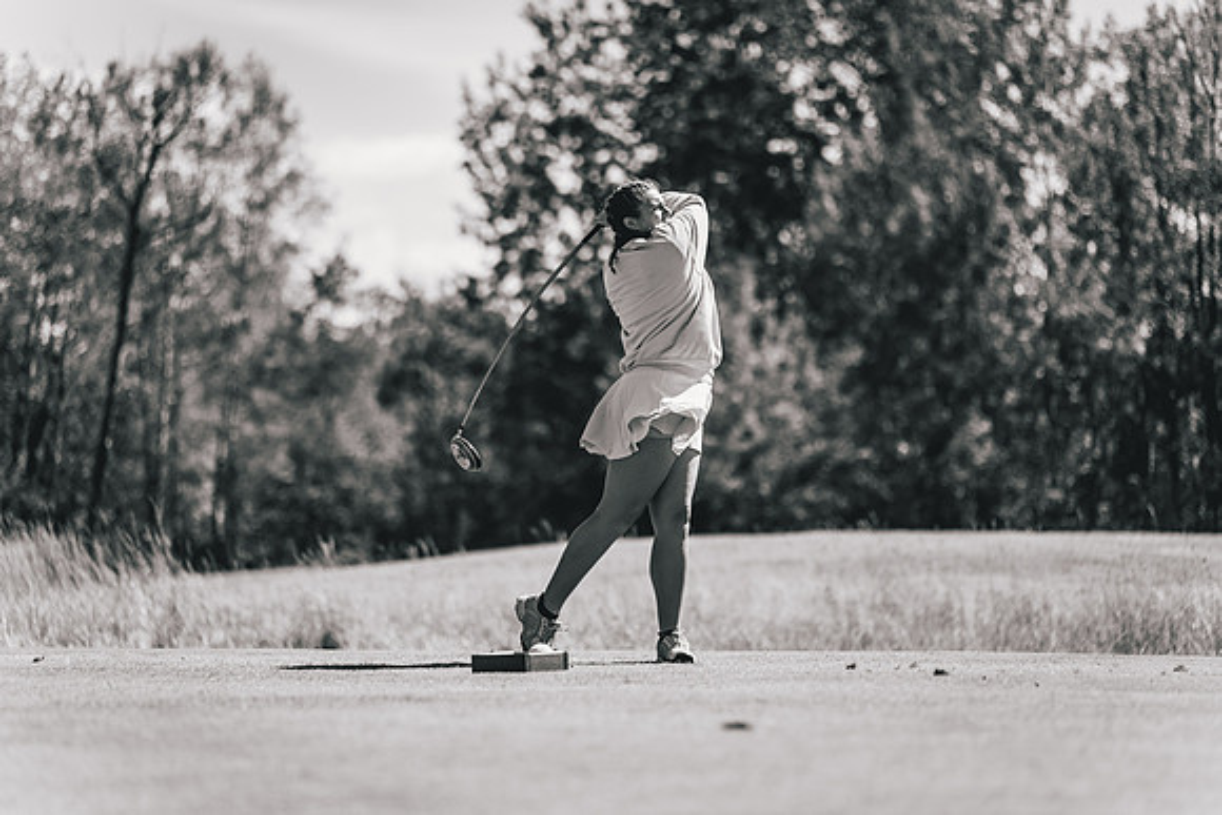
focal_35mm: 158
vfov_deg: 8.7
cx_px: 611
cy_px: 408
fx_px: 5380
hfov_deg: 13.0
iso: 100
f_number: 2.8
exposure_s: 1/2000
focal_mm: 150
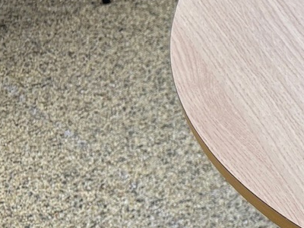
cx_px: 770
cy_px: 177
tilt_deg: -33.9
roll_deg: -0.2
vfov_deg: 11.1
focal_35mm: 133
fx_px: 1168
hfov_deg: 11.6
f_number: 1.6
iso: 100
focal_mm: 5.96
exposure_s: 1/100
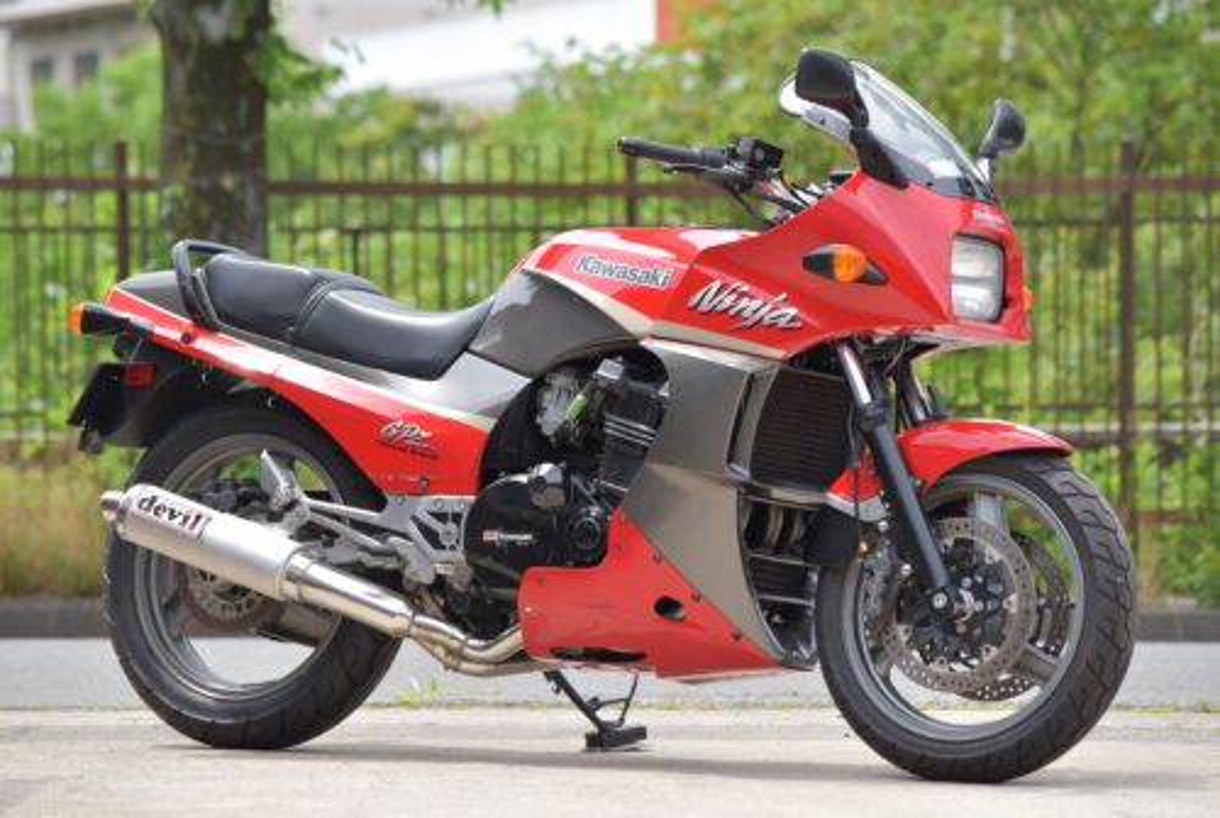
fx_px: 6618
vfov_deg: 7.1
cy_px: 409
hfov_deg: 10.5
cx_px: 610
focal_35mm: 195
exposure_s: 1/500
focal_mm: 130
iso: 250
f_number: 5.6
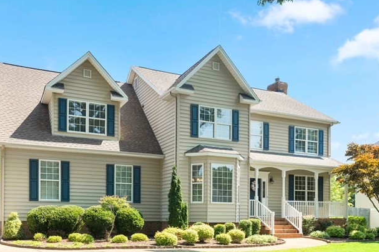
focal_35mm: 34
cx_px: 166
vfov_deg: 36.7
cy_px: 216
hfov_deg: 55.4
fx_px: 360
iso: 1000
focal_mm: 19.1
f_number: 7.1
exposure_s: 1/1600
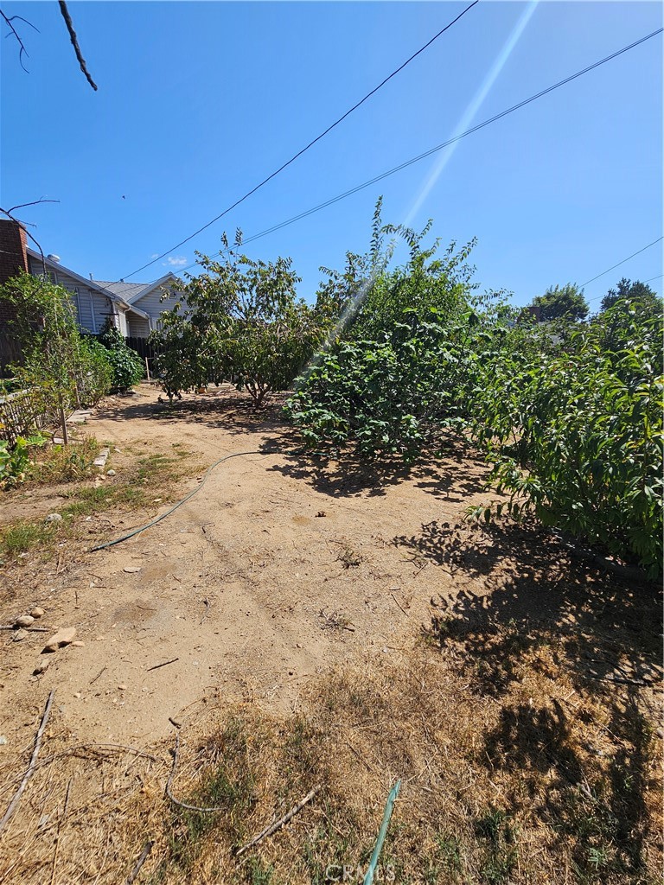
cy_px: 442
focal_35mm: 13
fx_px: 332
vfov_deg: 106.2
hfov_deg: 89.9
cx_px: 332
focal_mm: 2.2
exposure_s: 1/2921
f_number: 2.2
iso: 50
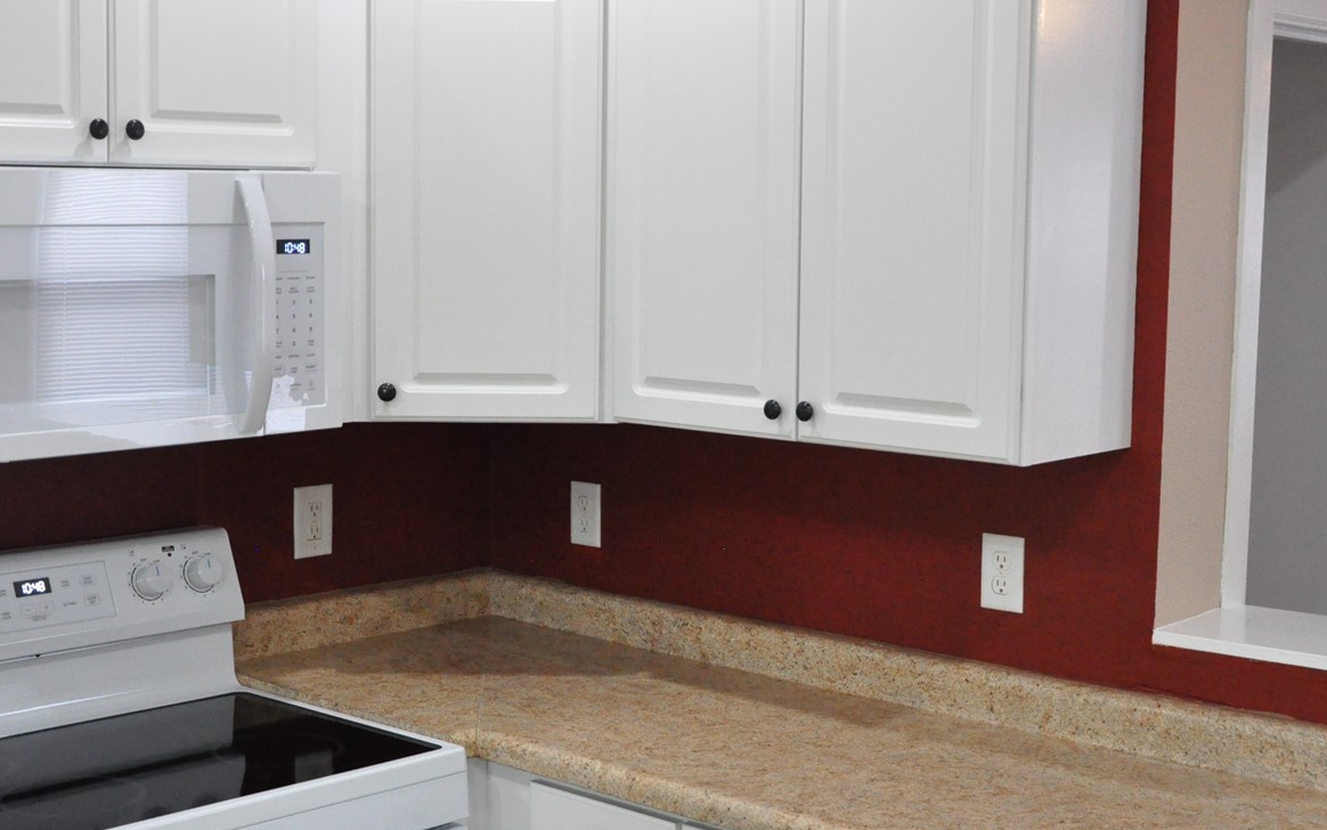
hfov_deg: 36.4
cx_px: 640
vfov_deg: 23.3
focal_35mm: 56
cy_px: 404
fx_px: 2016
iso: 3200
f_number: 5.6
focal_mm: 25
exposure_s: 1/125
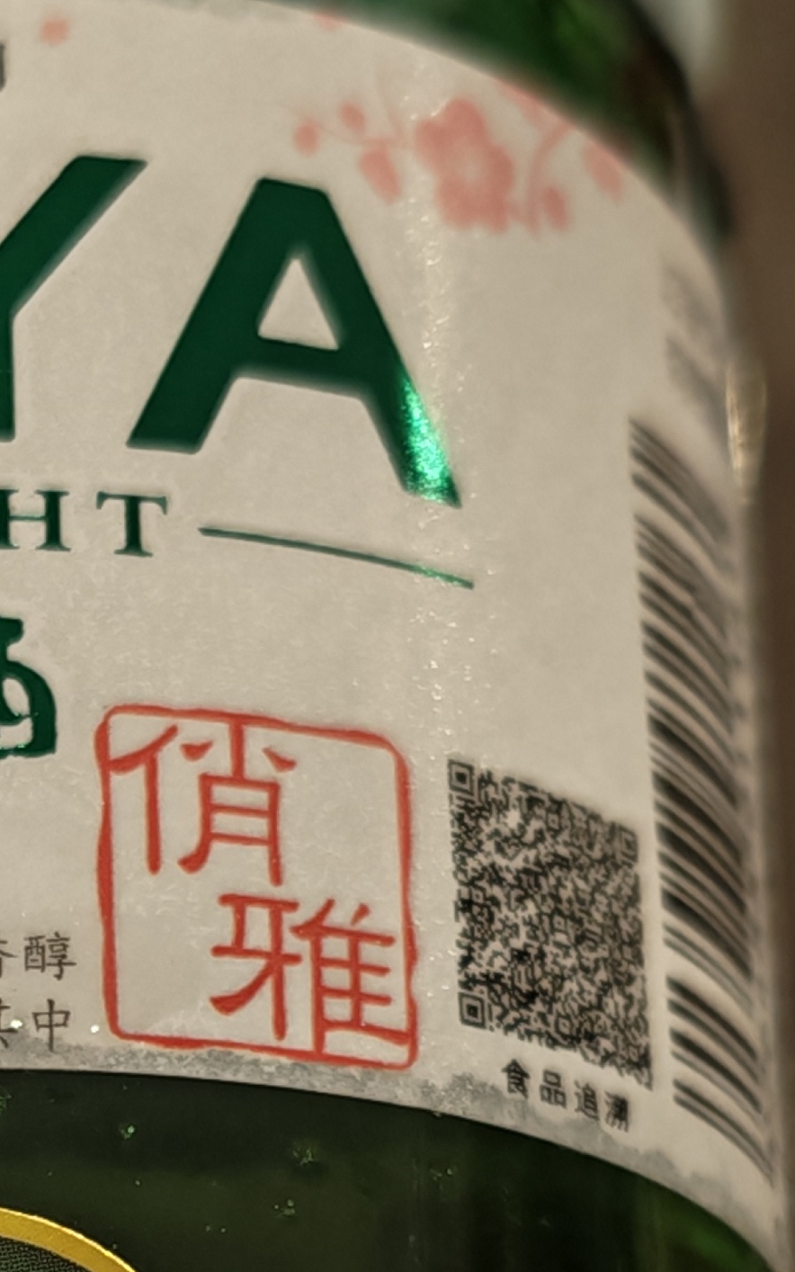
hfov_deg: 9.8
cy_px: 1321
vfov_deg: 15.5
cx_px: -76
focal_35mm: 132
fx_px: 4575
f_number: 1.6
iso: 320
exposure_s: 1/33
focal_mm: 6.55
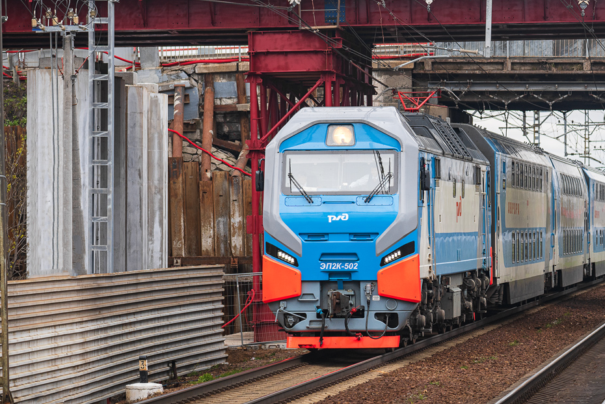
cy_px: 128
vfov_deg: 7.1
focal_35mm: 194
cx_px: 381
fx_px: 3260
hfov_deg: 10.6
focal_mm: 141
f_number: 6.3
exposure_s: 1/800
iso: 400
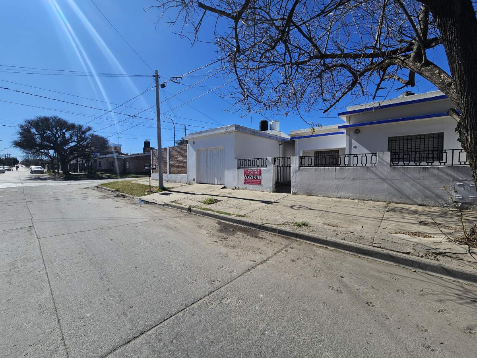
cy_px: 179
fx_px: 179
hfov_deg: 106.2
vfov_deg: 89.9
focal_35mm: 13
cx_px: 238
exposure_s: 1/5000
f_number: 2.2
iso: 50
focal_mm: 2.2
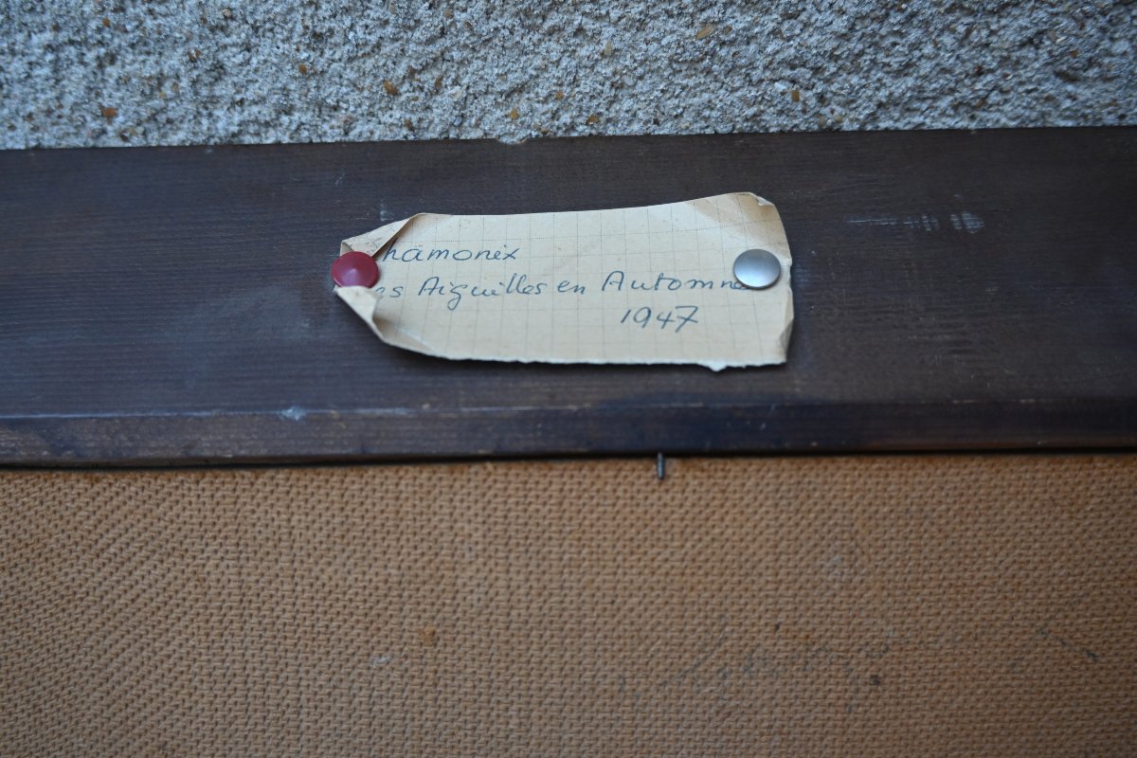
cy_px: 379
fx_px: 1066
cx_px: 568
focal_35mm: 34
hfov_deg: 56.1
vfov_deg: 39.1
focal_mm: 22.5
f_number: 3.5
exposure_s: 1/125
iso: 450
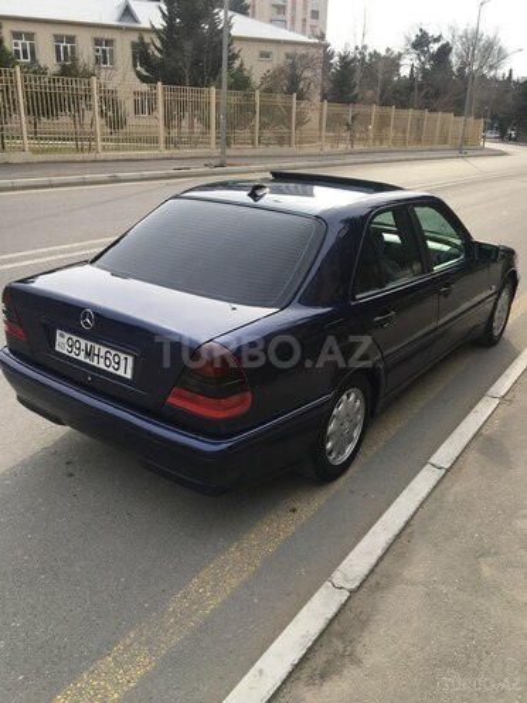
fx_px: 589
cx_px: 264
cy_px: 352
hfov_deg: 48.2
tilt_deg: -23.0
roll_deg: -0.5
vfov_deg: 61.7
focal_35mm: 29
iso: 25
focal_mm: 4.15
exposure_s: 1/630
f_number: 2.2
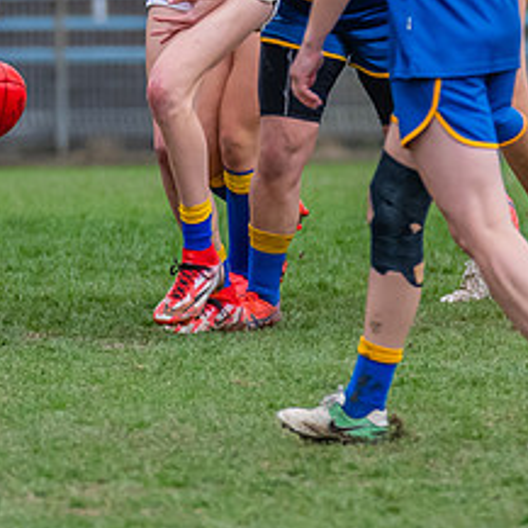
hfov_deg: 1.2
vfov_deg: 1.2
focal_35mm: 1472
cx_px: -79
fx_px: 25402
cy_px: 60
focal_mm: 350
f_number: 6
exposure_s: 1/1600
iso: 1250
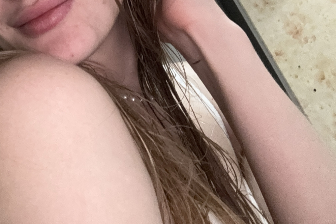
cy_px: 10
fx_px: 448
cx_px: 16
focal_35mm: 48
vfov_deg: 26.8
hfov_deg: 37.6
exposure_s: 1/33
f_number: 1.9
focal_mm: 2.69
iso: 160
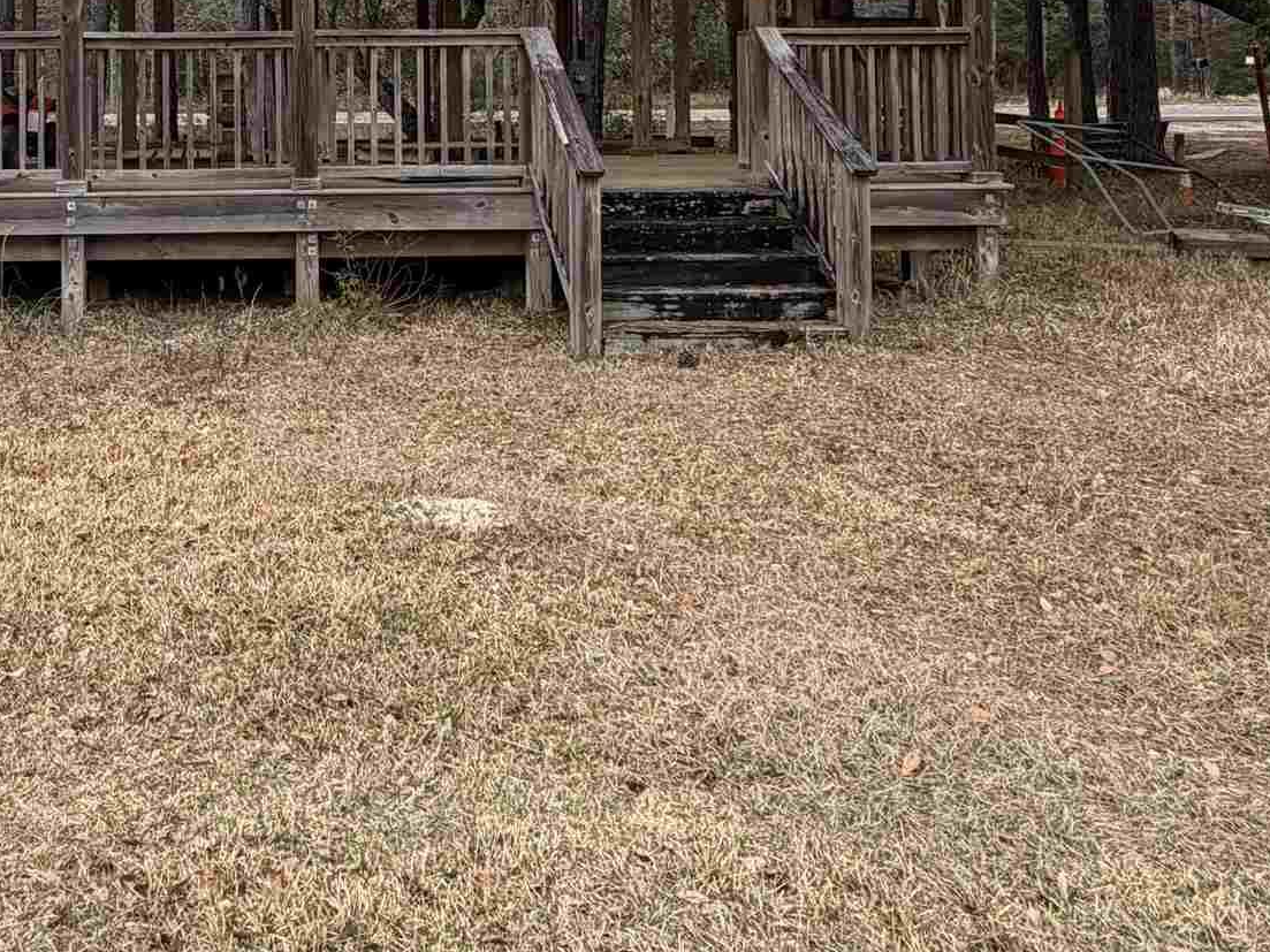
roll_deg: +0.7
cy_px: 22
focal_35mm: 39
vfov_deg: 33.9
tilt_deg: +2.1
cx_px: 309
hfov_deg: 46.1
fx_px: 1431
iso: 40
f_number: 2.2
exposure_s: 1/172
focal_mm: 2.22
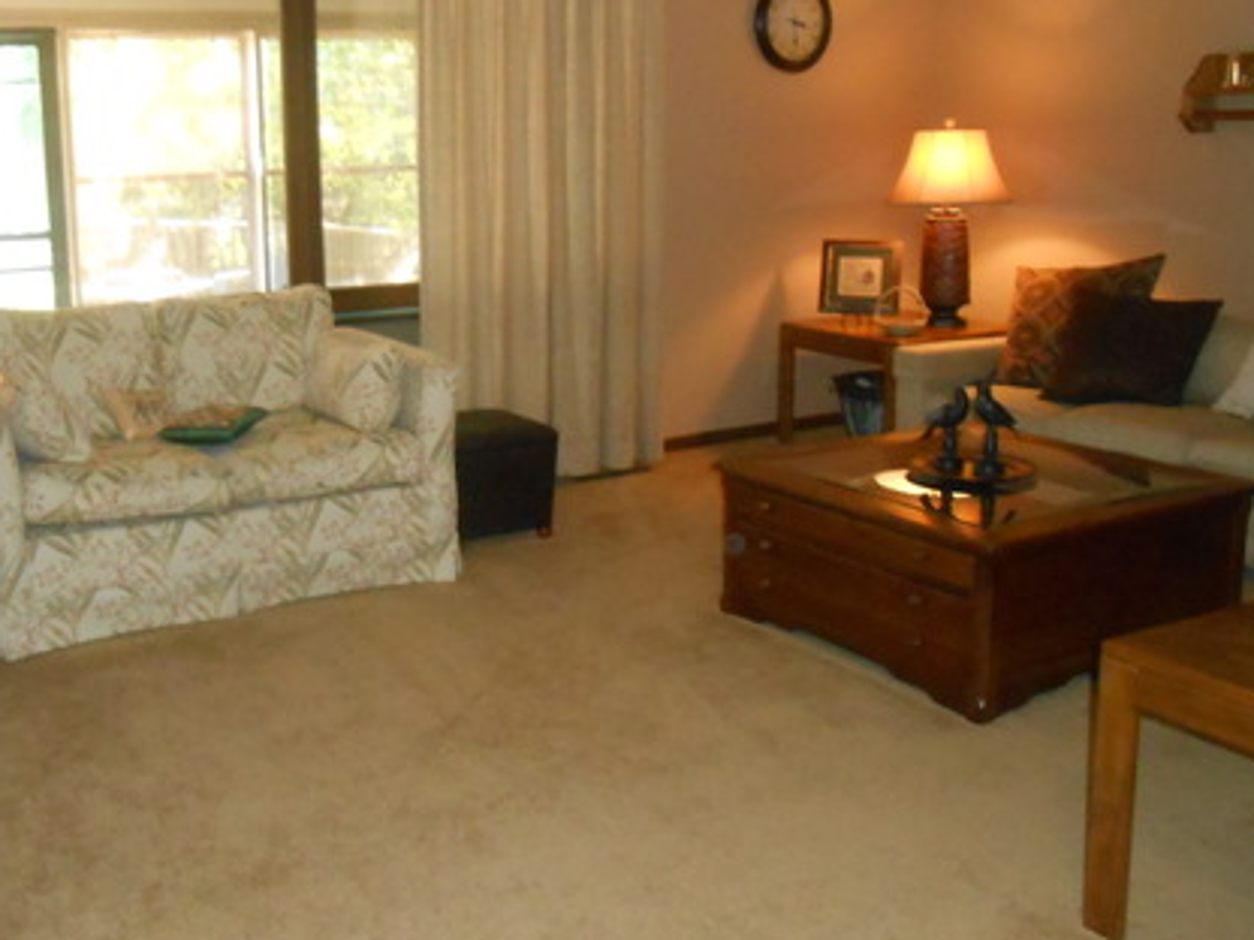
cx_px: 455
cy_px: 404
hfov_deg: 46.3
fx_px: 1449
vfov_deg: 35.9
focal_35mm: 40
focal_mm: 4.6
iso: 640
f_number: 3.5
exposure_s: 1/25
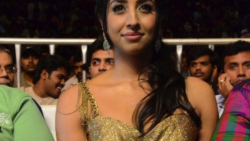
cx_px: 130
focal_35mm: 111
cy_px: 125
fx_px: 735
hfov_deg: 19.3
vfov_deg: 10.9
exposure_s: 1/100
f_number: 8
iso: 6400
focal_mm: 45
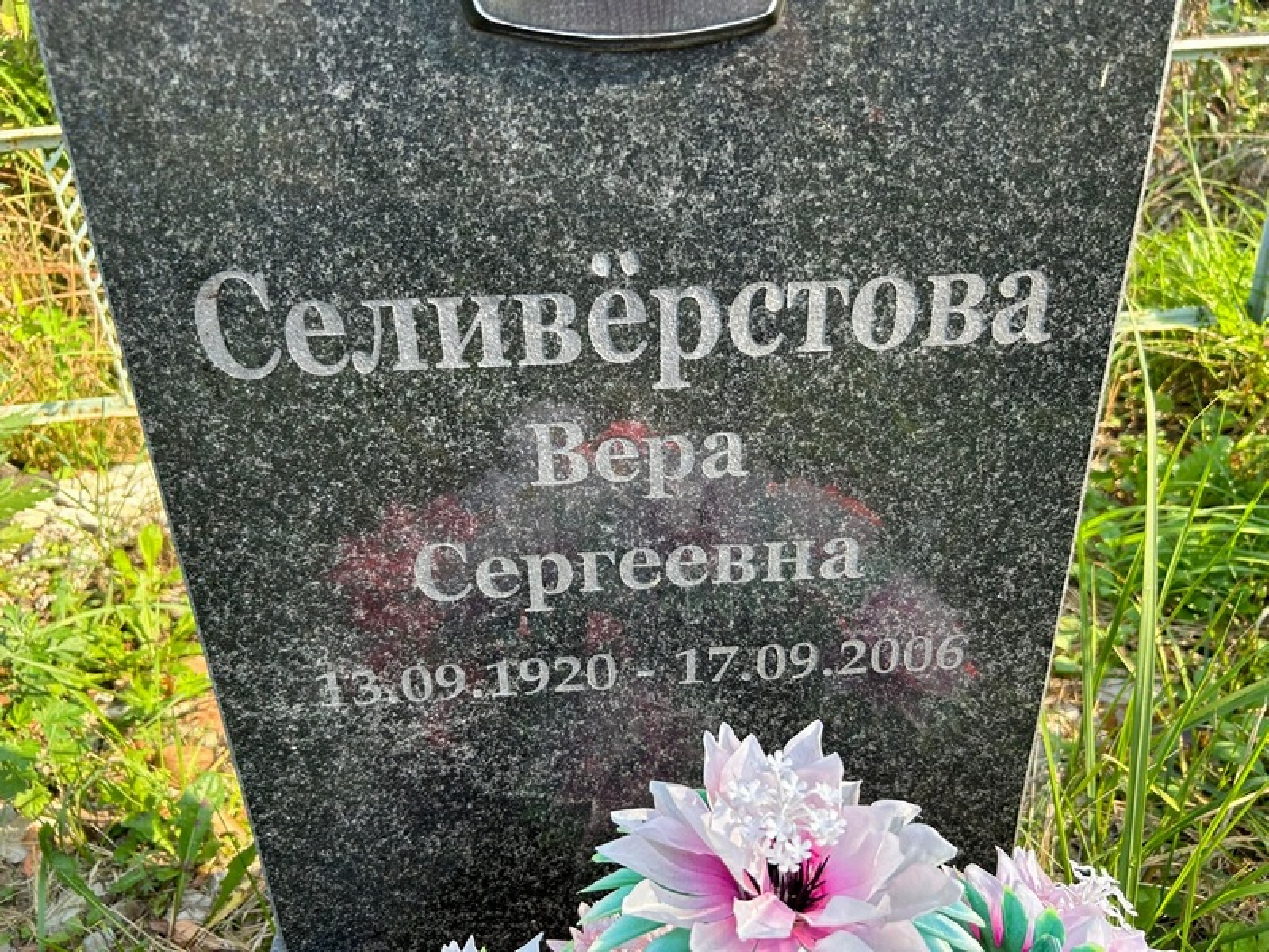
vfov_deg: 53.1
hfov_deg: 67.3
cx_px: 634
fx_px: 953
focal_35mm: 26
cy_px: 476
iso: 50
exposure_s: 1/346
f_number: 1.5
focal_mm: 5.7
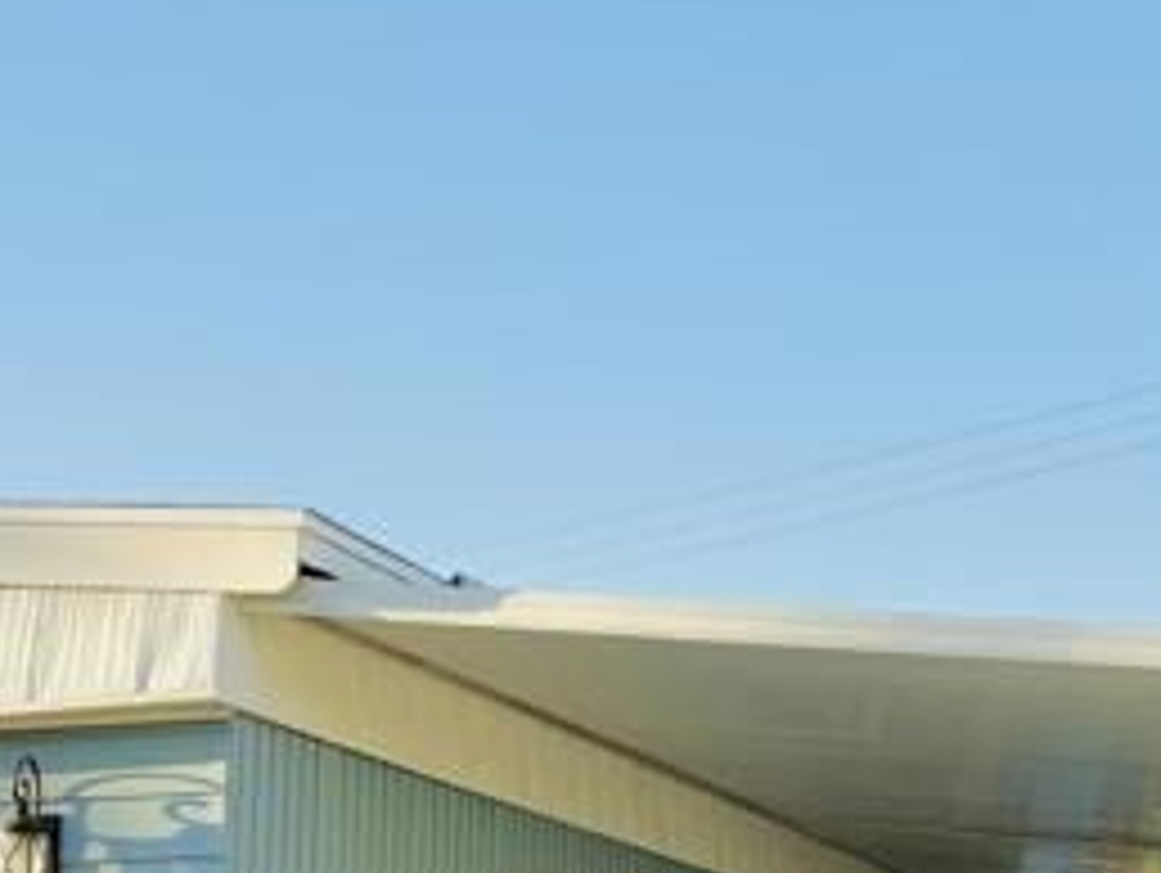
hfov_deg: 17.4
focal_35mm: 103
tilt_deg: -1.3
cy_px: 1300
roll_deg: -1.6
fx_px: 3458
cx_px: -513
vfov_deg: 13.6
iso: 50
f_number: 1.6
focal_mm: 5.96
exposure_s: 1/1706
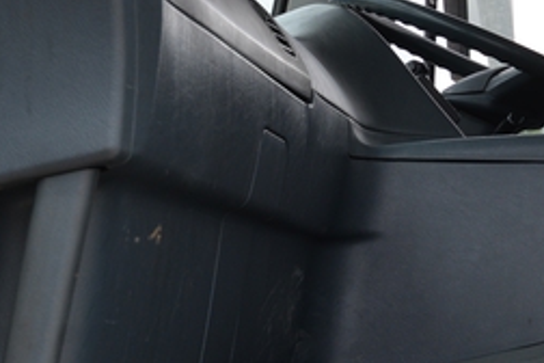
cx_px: 650
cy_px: 76
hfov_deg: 13.9
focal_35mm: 143
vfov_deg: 9.6
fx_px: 2161
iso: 160
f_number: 8
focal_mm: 35
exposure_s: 1/250
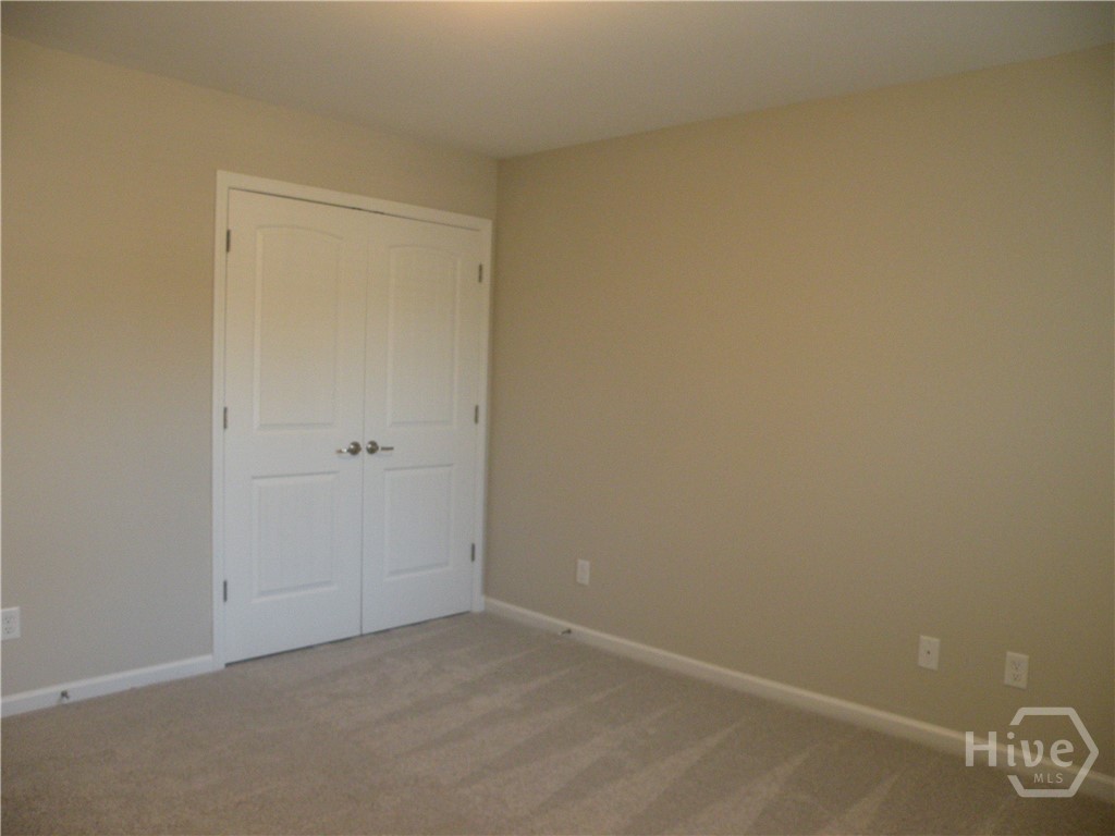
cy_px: 418
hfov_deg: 65.3
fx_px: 870
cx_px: 558
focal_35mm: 27
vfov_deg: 51.4
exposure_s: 1/57.5
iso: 289
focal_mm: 4.7
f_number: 2.8
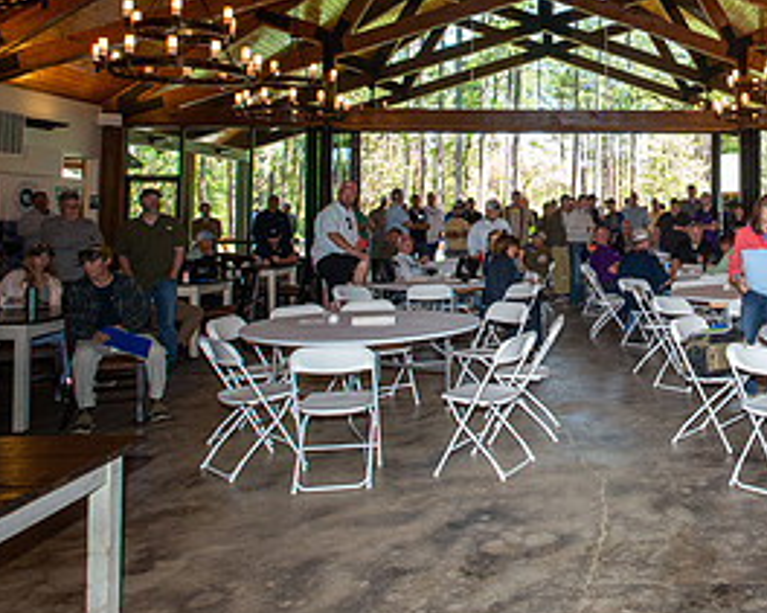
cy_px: 169
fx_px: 794
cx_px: 689
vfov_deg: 41.2
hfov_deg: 46.6
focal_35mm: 35
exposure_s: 1/100
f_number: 14
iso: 2800
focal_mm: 17
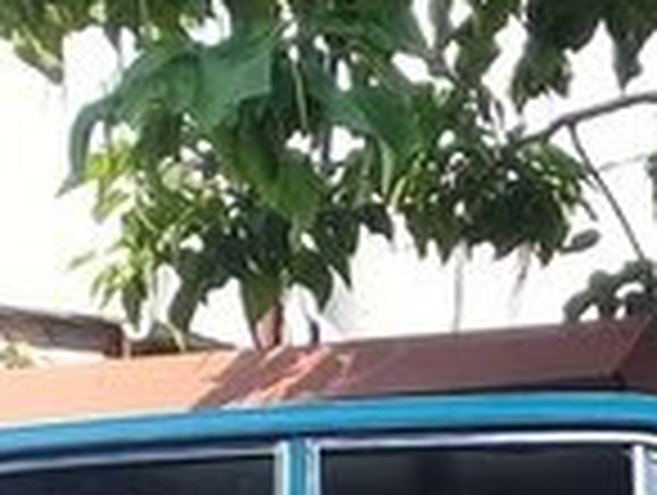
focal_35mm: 140
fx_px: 2662
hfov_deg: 14.0
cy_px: 925
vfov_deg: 10.0
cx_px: 531
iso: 50
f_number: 2.2
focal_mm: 3.3
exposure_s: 1/300
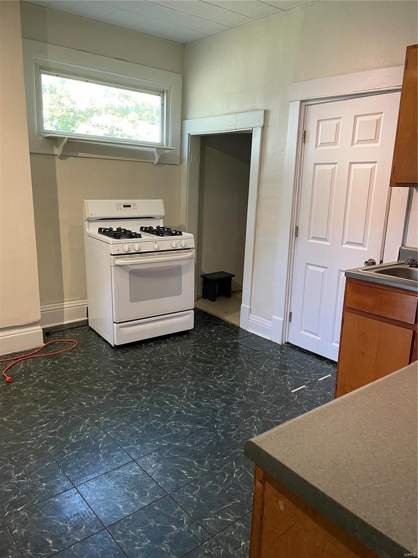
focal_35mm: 26
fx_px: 419
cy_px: 279
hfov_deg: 53.1
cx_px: 209
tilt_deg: -12.3
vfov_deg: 67.3
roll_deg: -1.0
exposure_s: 1/60
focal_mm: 4.2
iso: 125
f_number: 1.6
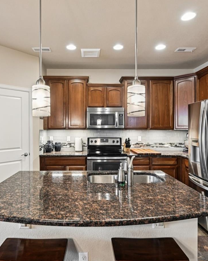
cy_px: 124
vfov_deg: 72.6
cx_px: 88
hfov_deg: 60.6
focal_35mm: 23
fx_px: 177
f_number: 8
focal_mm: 14
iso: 400
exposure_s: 1/6
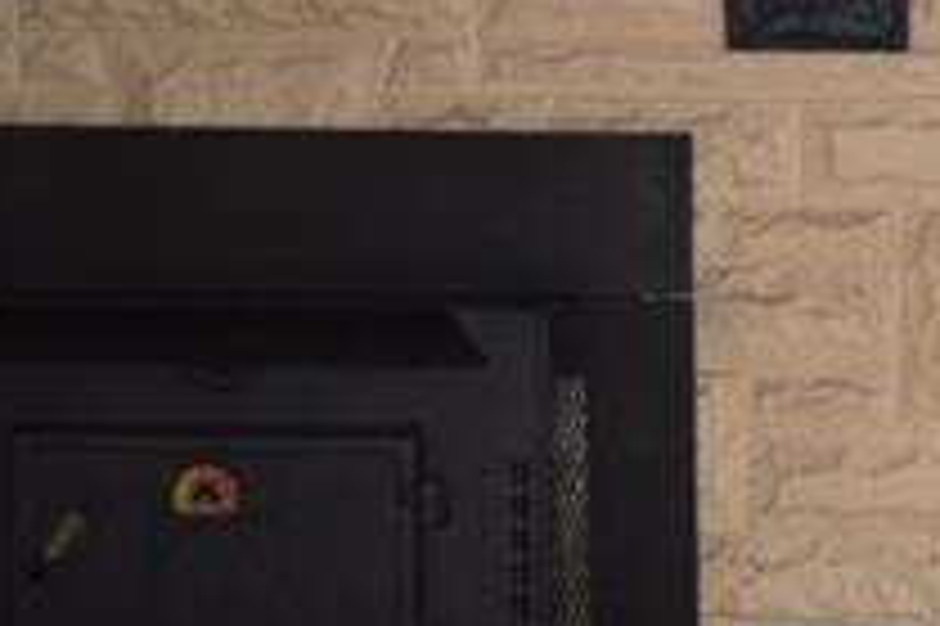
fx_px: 4592
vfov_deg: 7.7
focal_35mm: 176
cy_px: -203
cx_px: 1705
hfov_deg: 10.9
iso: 400
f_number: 4
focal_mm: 24
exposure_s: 1/80
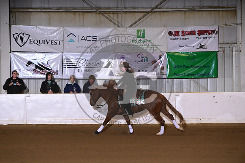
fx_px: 1361
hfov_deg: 10.3
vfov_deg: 6.9
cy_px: 82
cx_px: 122
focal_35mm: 200
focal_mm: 200
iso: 2000
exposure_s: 1/200
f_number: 4.5
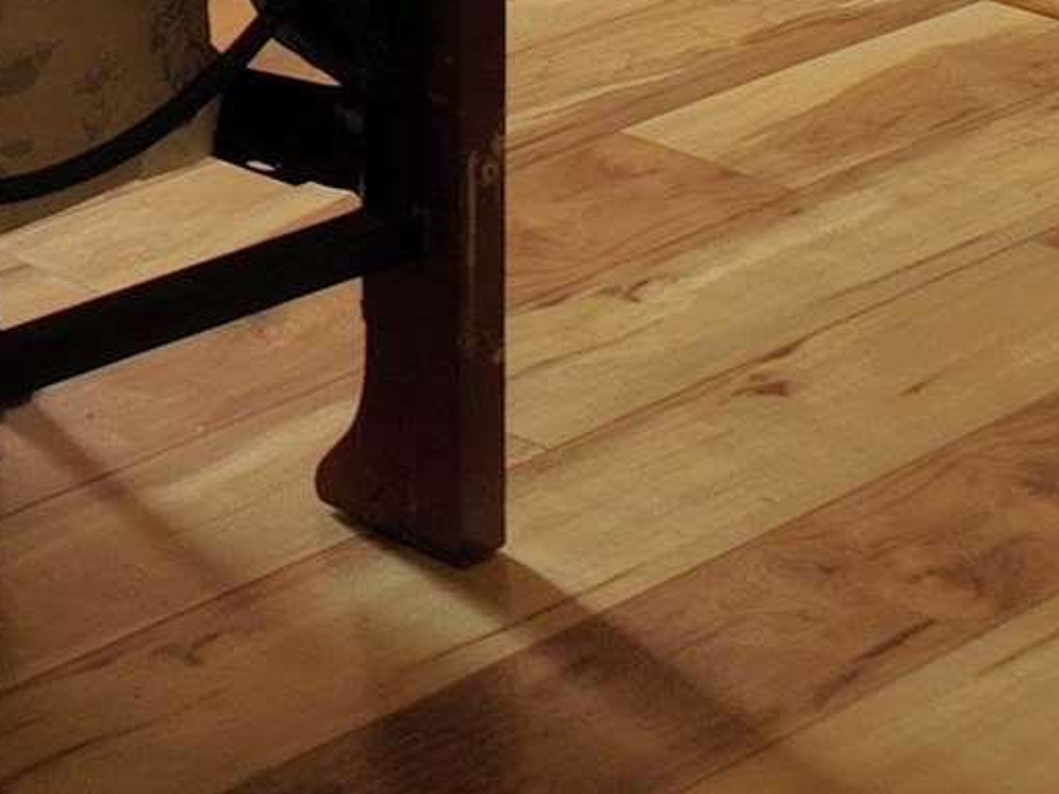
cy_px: -1572
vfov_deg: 8.6
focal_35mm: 144
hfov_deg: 11.4
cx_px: -1487
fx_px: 4405
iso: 200
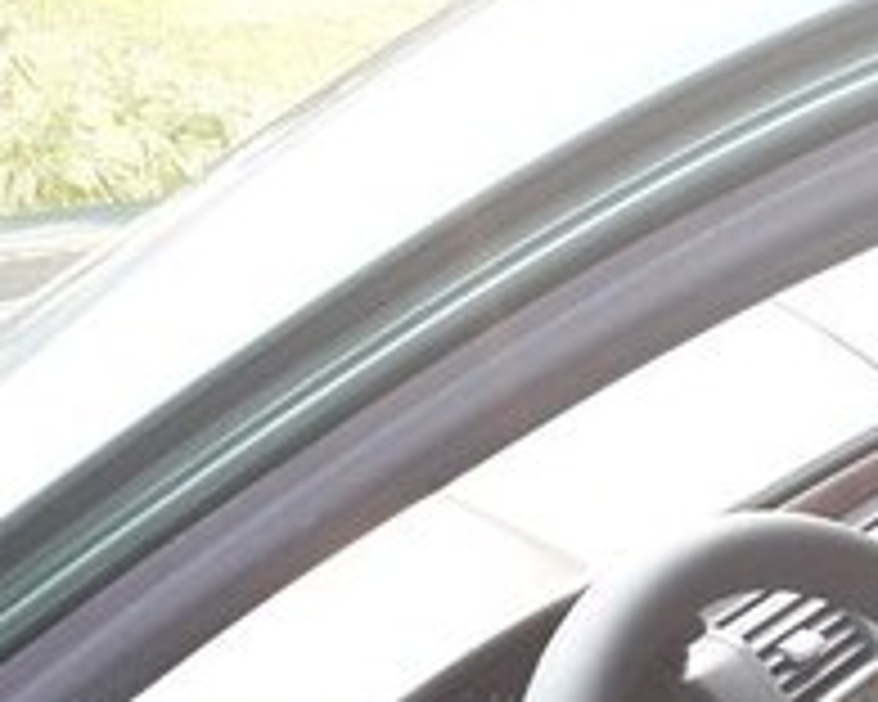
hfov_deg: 18.6
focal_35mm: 89
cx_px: 1378
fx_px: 2313
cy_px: 1087
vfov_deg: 15.7
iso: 80
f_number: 1.9
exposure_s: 1/50
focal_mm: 3.6
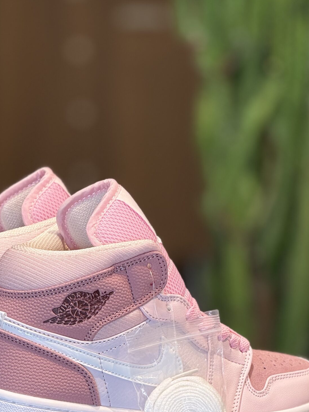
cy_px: 337
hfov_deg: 7.0
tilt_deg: -15.3
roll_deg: -0.8
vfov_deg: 9.4
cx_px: 112
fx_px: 2511
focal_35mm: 211
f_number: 2.8
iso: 64
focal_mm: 15.66
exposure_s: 1/100
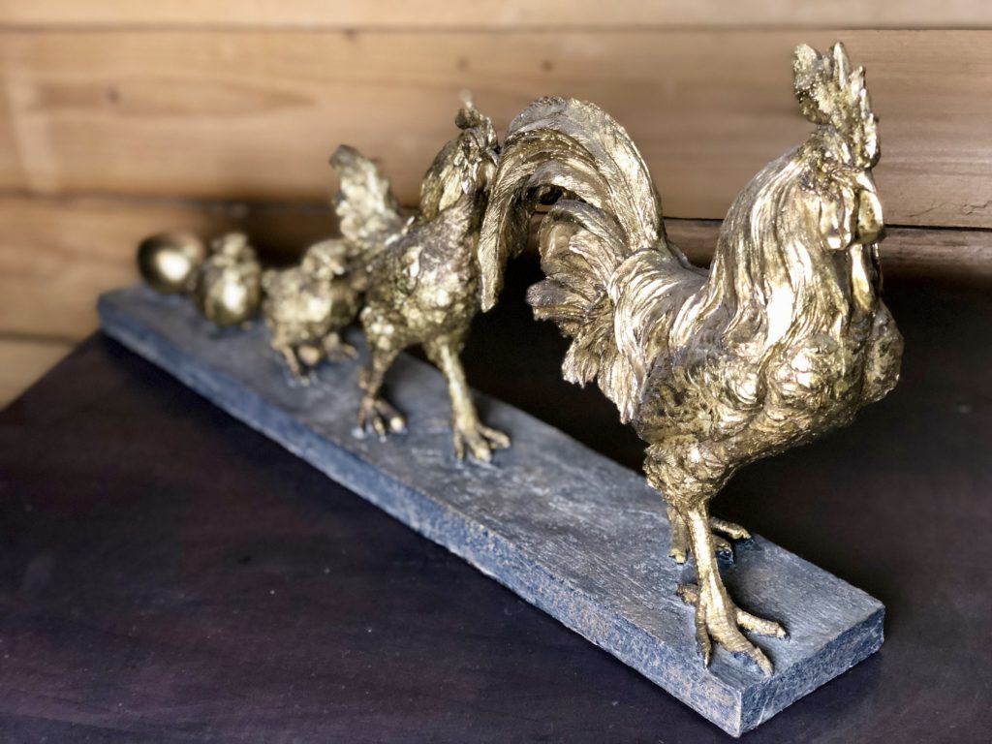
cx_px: 496
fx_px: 1490
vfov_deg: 28.0
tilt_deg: -26.4
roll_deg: +4.9
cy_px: 372
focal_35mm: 52
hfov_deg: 36.8
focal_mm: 6
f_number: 2.4
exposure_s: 1/33
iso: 100
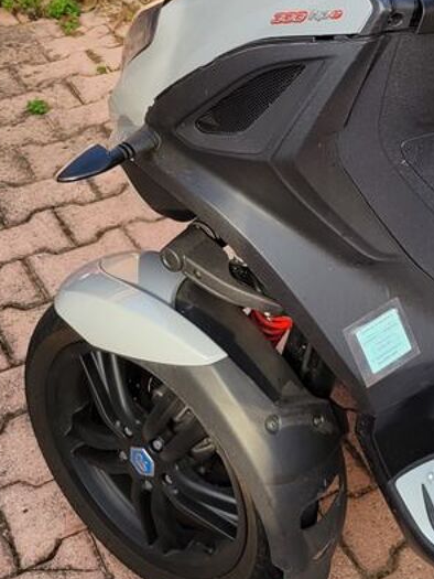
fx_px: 1103
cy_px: 90
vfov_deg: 28.5
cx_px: 445
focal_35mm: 66
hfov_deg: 21.4
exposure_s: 1/409
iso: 40
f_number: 1.8
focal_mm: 5.4
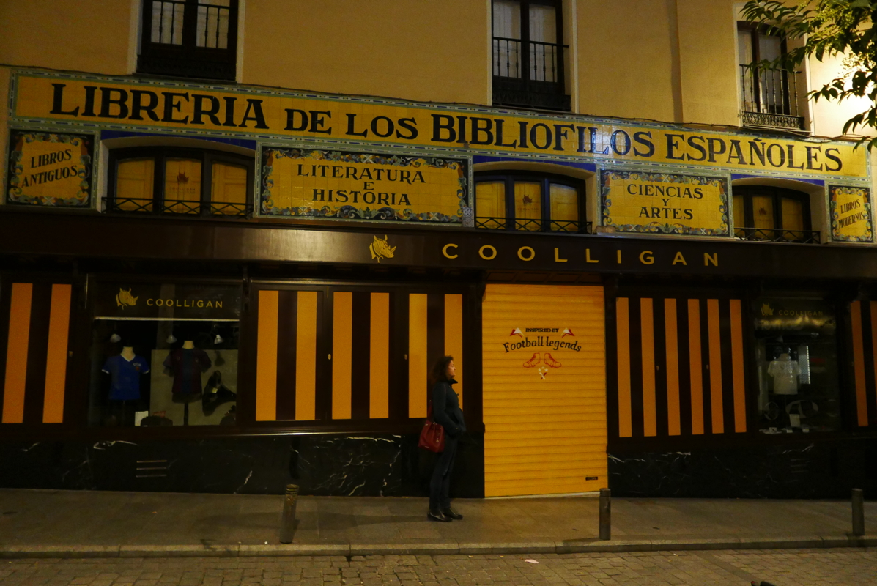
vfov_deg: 53.2
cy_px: 293
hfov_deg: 73.7
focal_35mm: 24
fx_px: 585
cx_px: 438
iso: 2000
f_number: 1.7
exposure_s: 1/60
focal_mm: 10.9
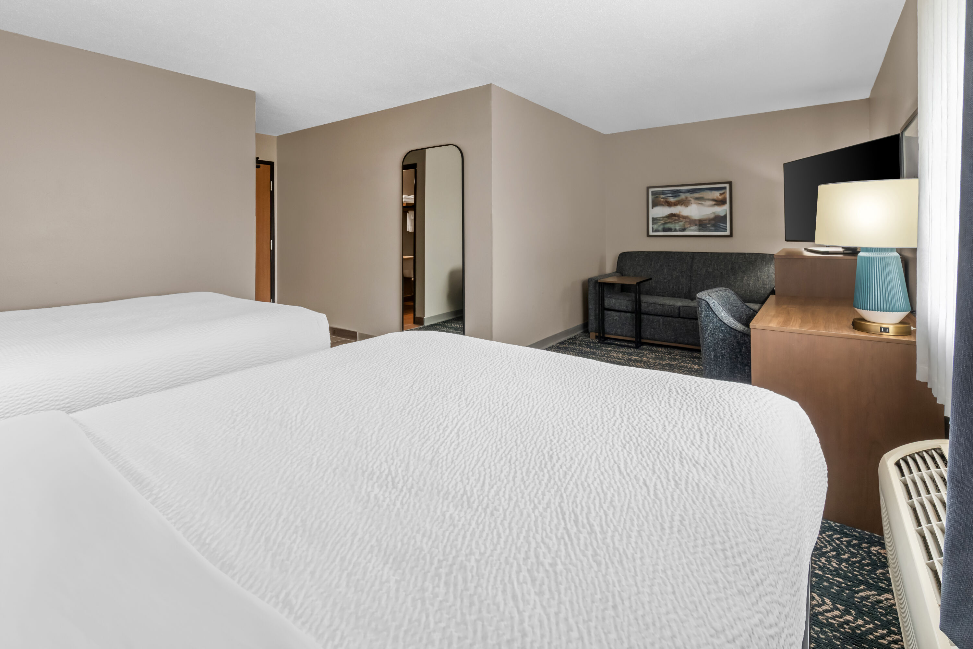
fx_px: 405
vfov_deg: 77.3
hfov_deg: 100.4
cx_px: 486
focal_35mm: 15
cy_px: 324
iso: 250
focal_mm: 15
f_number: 9
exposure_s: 1/4
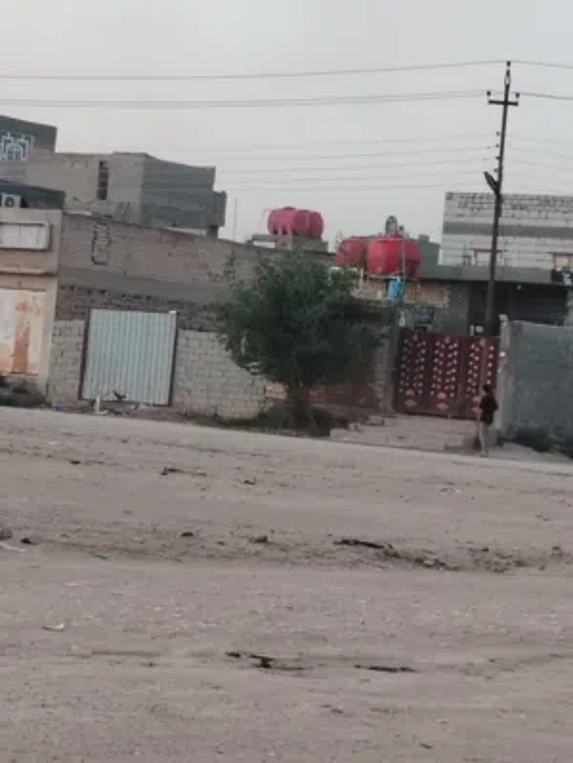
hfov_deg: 12.2
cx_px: 286
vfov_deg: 16.3
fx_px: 2671
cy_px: 382
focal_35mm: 121
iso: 569
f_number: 1.75
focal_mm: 5.25
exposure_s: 1/50
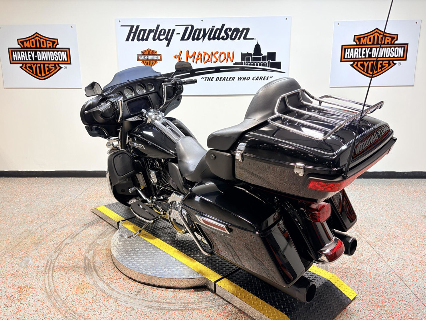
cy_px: 160
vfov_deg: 53.1
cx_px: 213
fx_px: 320
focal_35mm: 26
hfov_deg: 67.3
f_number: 1.6
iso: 50
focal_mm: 5.96
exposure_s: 1/120
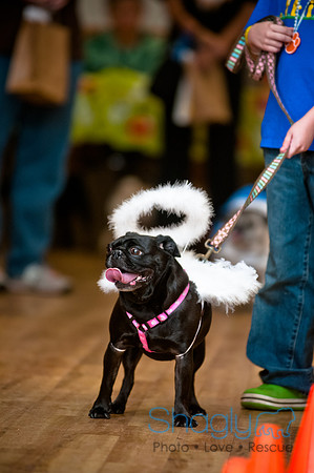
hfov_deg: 4.6
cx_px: 157
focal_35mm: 300
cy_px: 236
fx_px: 3934
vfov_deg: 6.9
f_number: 2.8
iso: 200
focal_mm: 200
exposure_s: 1/200
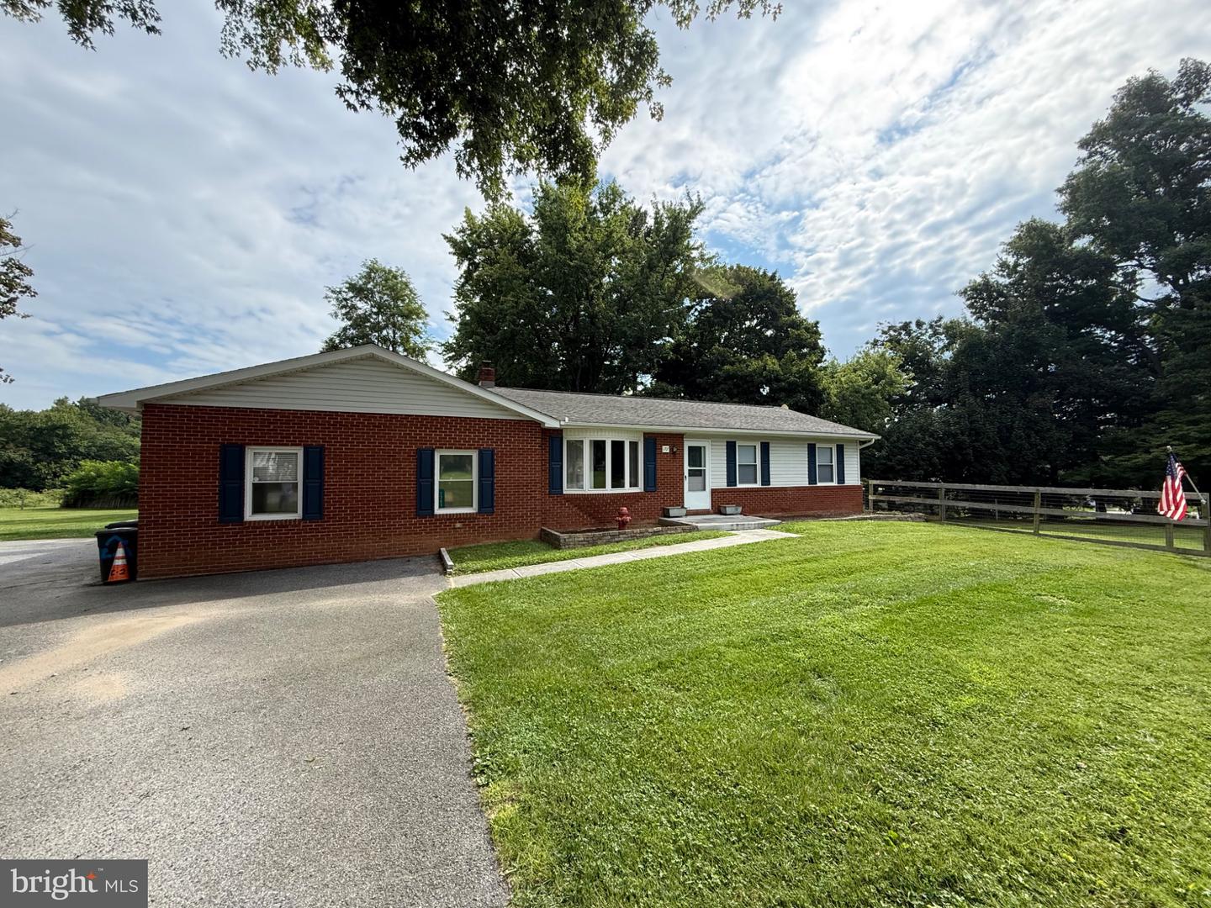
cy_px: 454
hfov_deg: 102.1
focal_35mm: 14
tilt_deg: +2.1
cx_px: 606
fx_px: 490
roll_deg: +0.0
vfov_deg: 85.7
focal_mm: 2.22
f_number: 2.2
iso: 64
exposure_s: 1/942
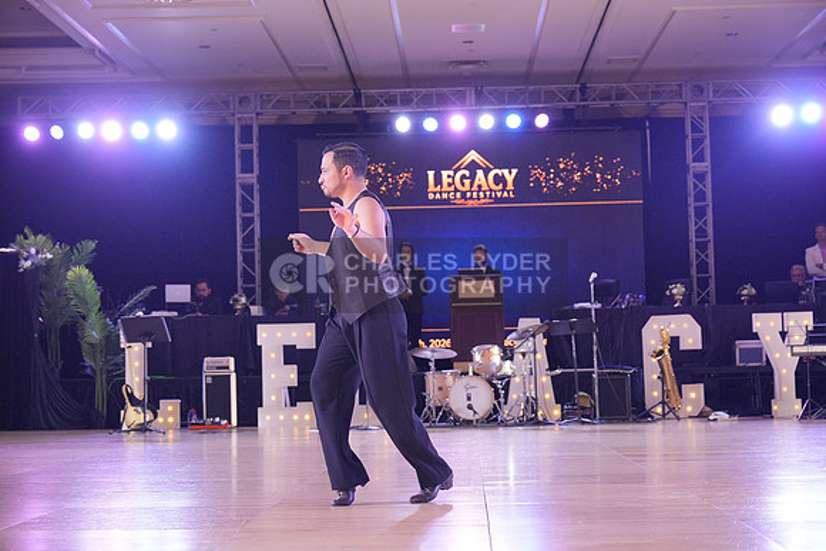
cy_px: 276
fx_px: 1606
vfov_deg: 19.5
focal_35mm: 70
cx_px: 413
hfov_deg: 28.8
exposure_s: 1/500
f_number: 4
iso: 4000
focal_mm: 70
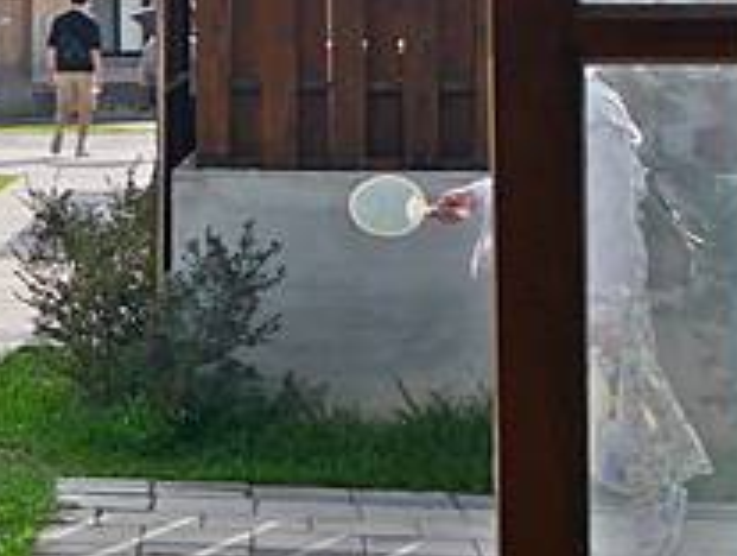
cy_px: -62
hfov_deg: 12.5
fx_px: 2879
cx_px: -808
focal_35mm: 135
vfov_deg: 10.9
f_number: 5
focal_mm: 14
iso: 200
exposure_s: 1/1000
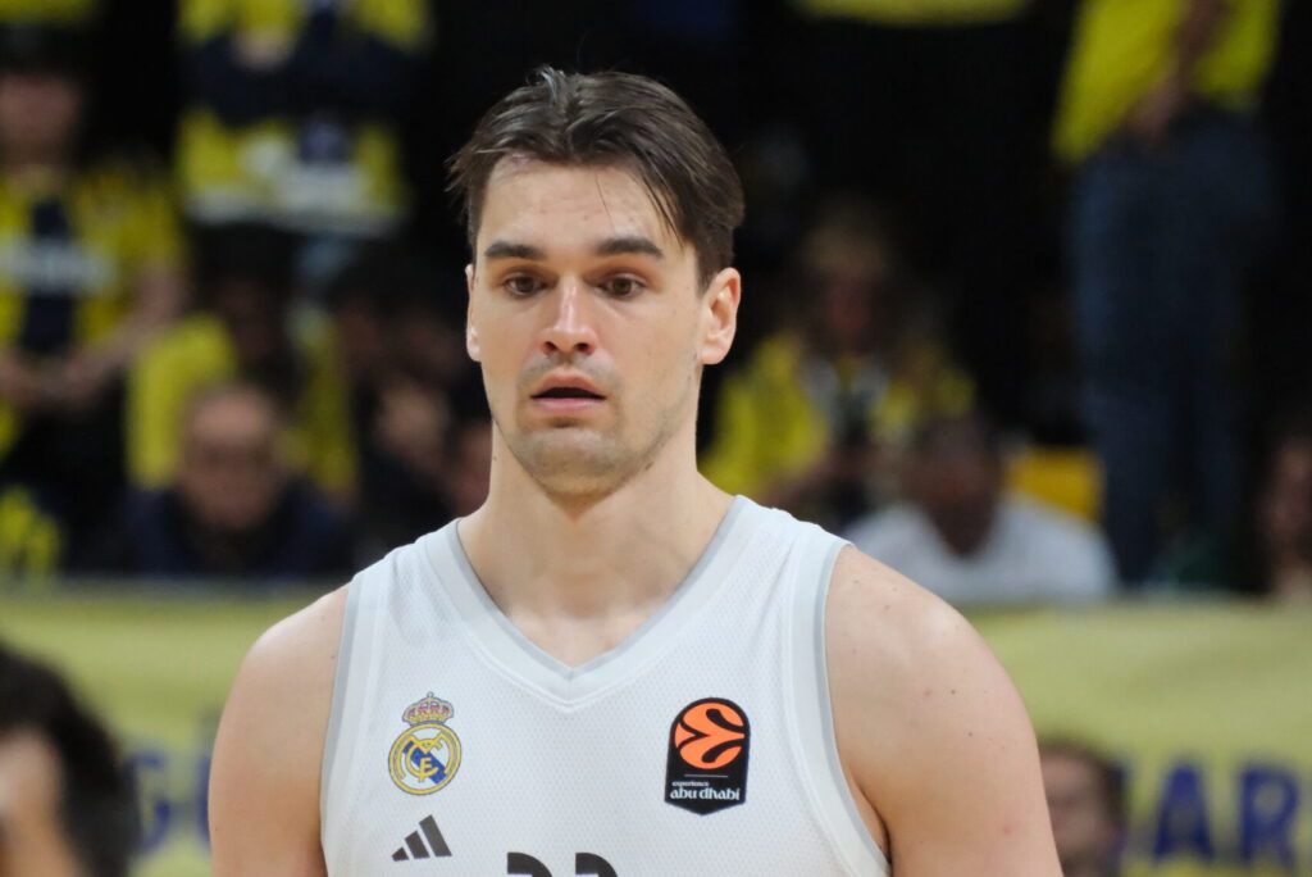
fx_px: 15825
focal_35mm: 434
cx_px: 656
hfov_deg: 4.7
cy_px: 438
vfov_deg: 3.2
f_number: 5.6
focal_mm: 289
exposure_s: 1/1000
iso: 10000
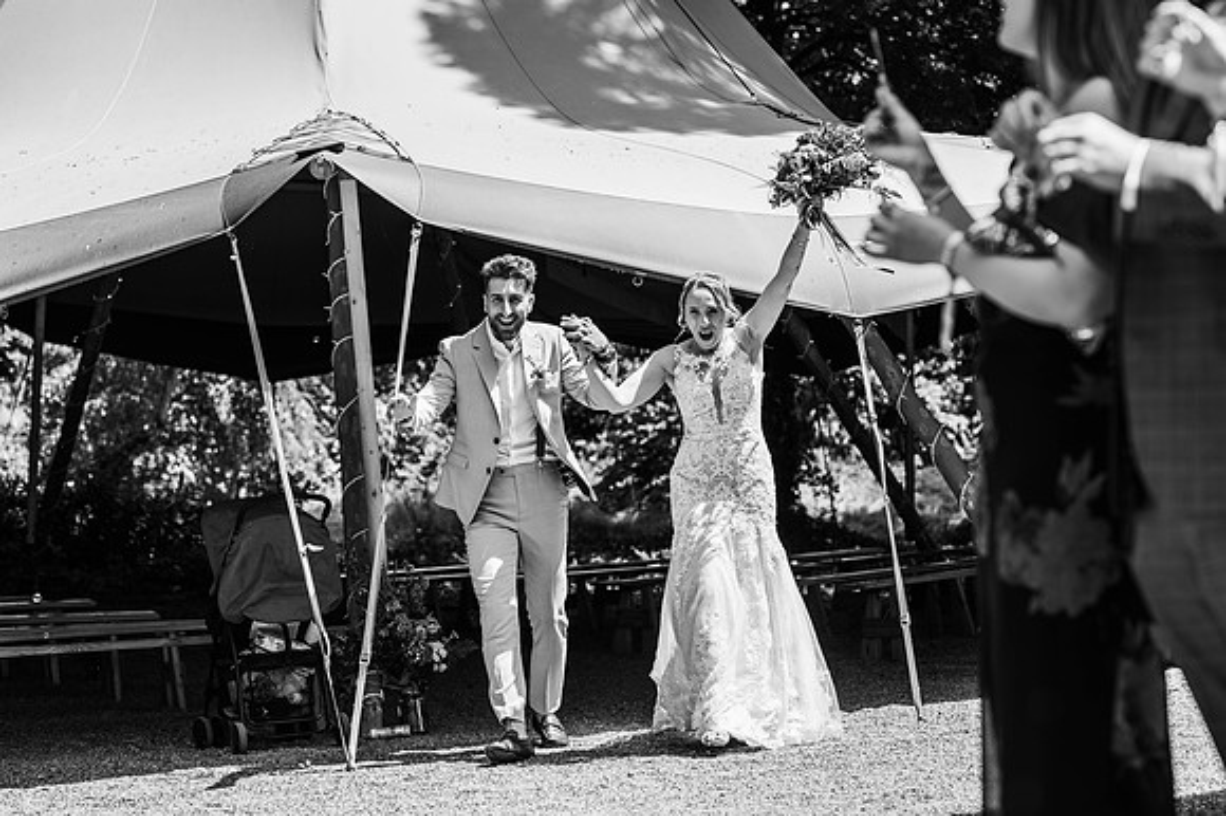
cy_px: 408
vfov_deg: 16.1
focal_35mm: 85
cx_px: 613
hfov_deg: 23.9
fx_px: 2893
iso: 100
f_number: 4
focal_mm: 85
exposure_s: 1/640
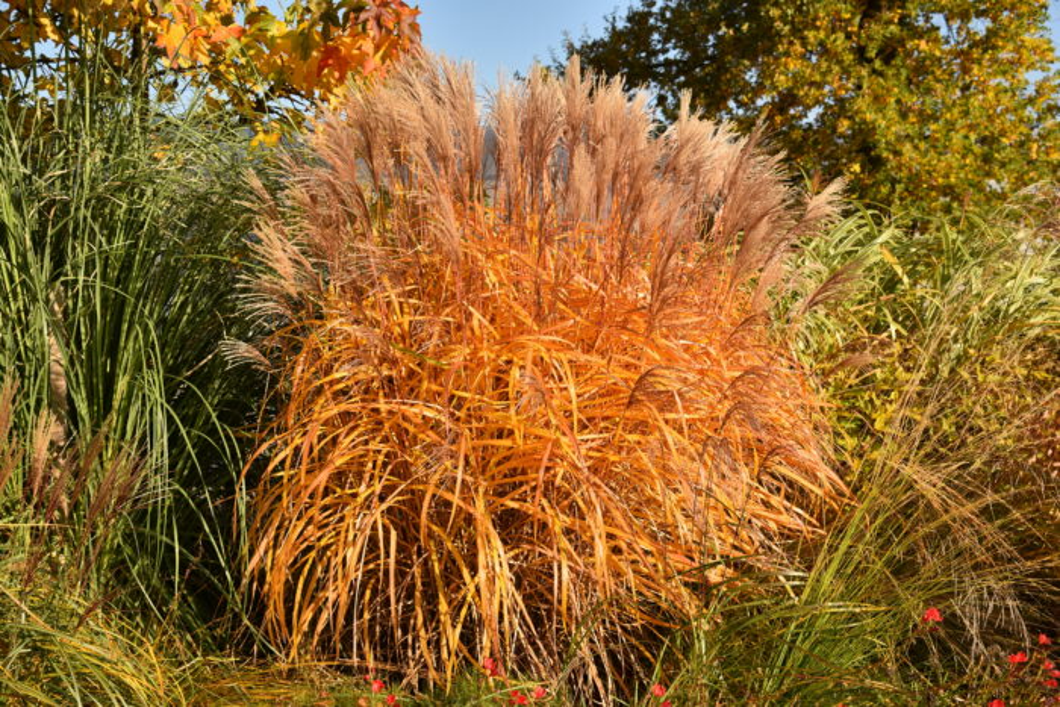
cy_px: 354
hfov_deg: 44.5
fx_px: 1296
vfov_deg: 30.5
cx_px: 530
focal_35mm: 44
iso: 100
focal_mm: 44
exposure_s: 1/400
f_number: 5.6
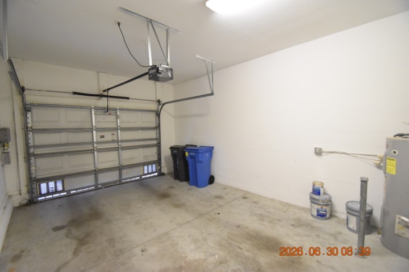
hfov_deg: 100.4
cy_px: 136
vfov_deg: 77.3
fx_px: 170
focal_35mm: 15
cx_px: 204
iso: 5000
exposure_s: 1/60
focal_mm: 10
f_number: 3.5
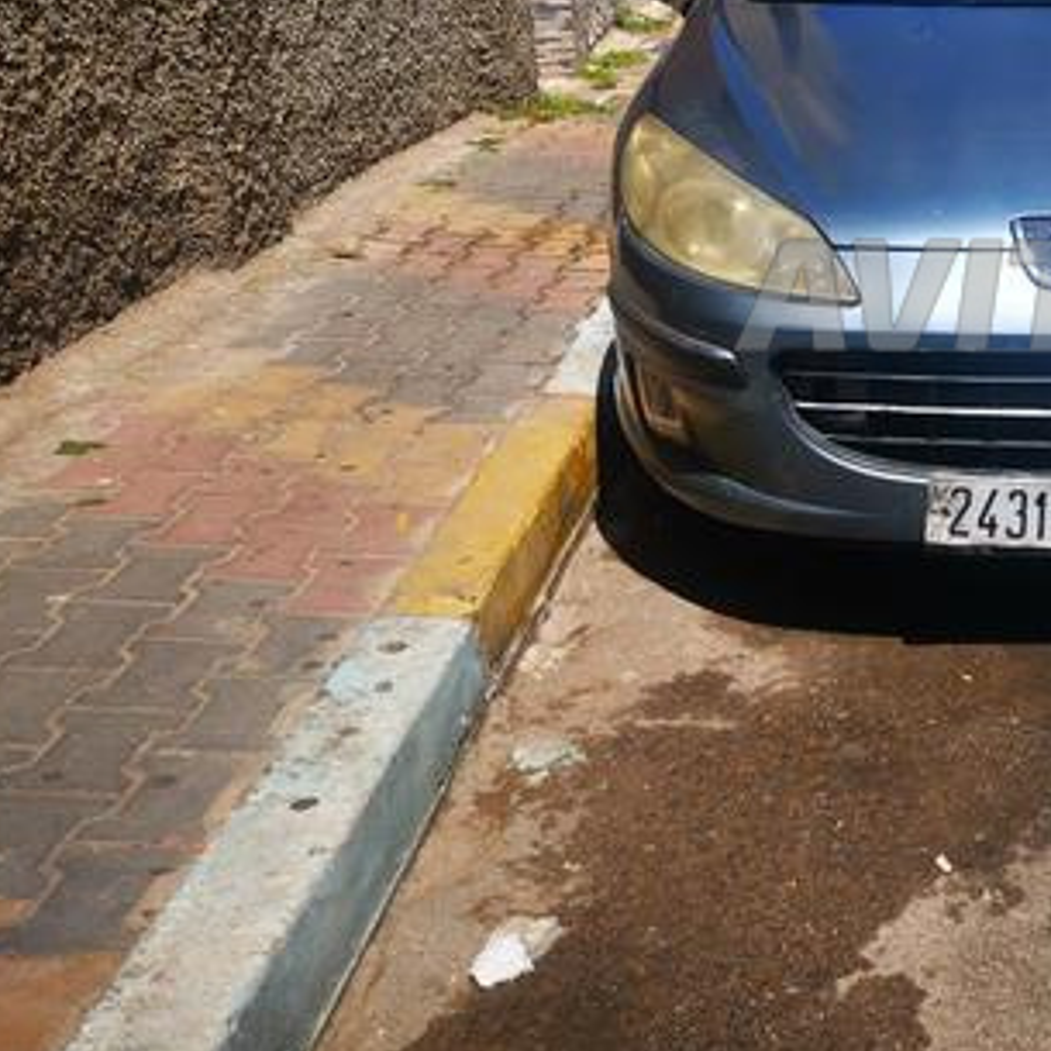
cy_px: 293
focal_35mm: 50
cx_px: 1058
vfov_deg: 33.5
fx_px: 1718
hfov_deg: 31.4
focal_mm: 5.58
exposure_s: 1/1302
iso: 50
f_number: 1.8
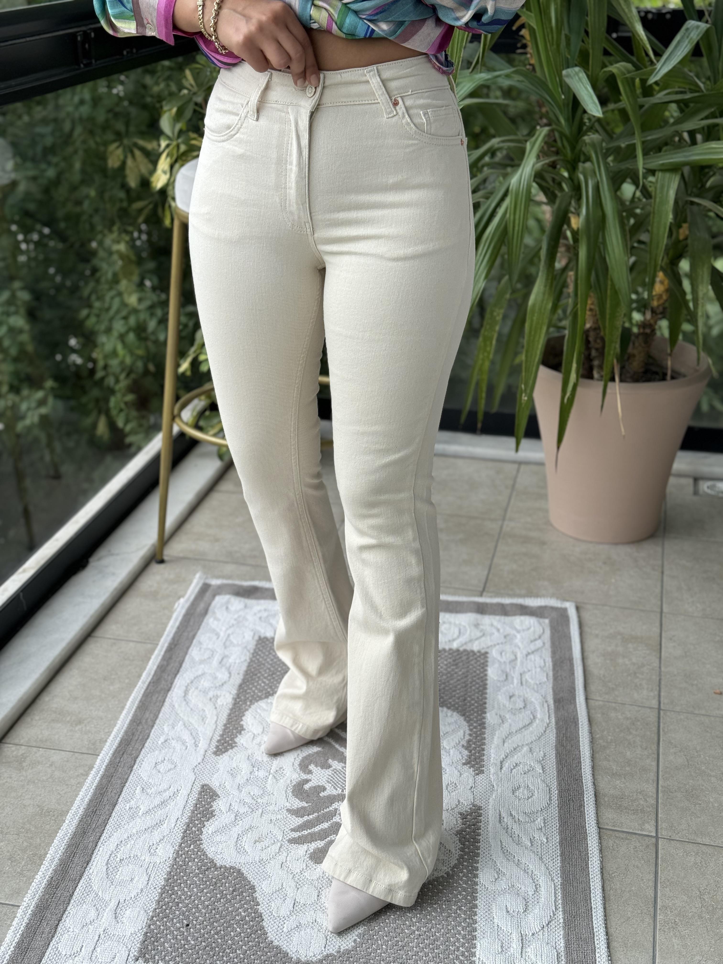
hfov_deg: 30.3
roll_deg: -0.5
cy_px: 482
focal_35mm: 48
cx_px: 362
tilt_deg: -37.8
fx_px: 1337
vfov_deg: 39.7
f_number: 1.78
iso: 64
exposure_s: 1/464
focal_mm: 6.76
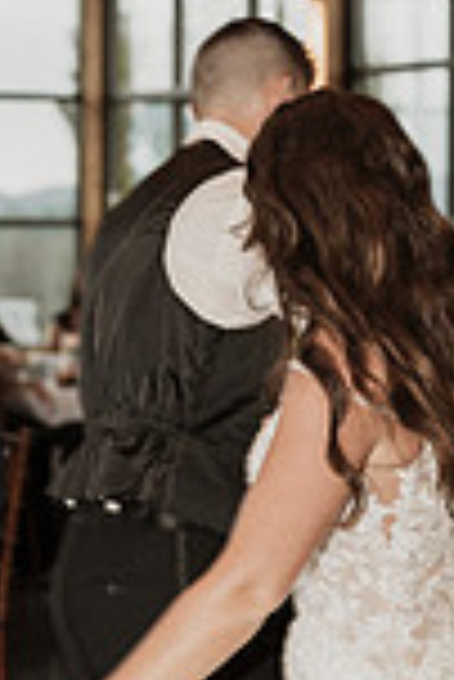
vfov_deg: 13.8
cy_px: 383
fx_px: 2812
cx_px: 454
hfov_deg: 9.2
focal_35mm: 149
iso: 500
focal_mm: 50
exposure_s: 1/100
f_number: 2.8
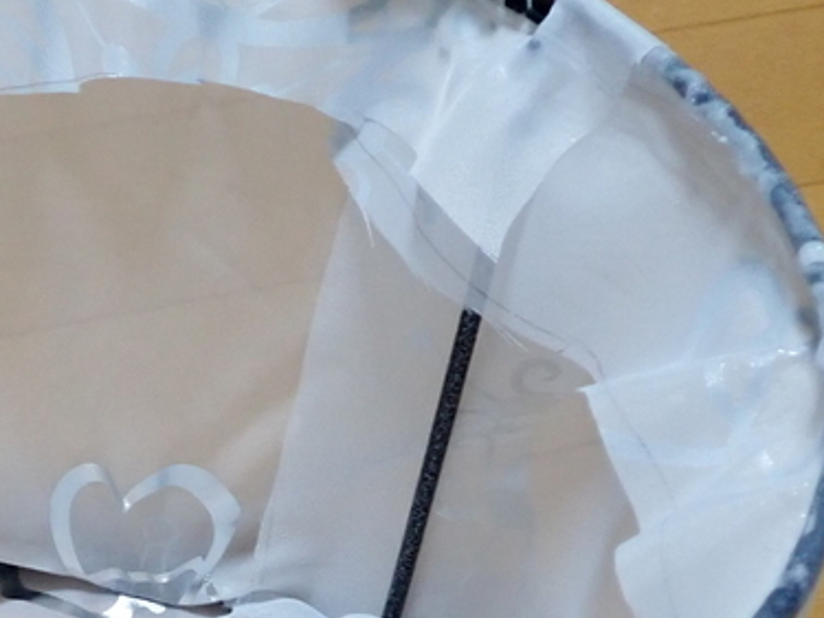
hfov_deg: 20.0
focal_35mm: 96
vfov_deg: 15.2
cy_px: 589
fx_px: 2284
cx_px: 59
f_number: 2.3
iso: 320
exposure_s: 1/30
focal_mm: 5.4
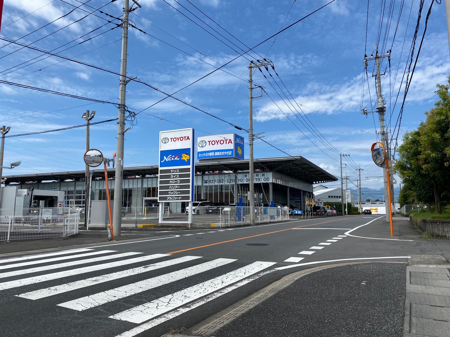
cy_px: 168
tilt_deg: +5.3
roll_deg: -0.1
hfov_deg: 67.3
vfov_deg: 53.1
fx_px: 338
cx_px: 225
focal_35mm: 26
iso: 32
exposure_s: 1/3497
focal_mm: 4.25
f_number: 1.8
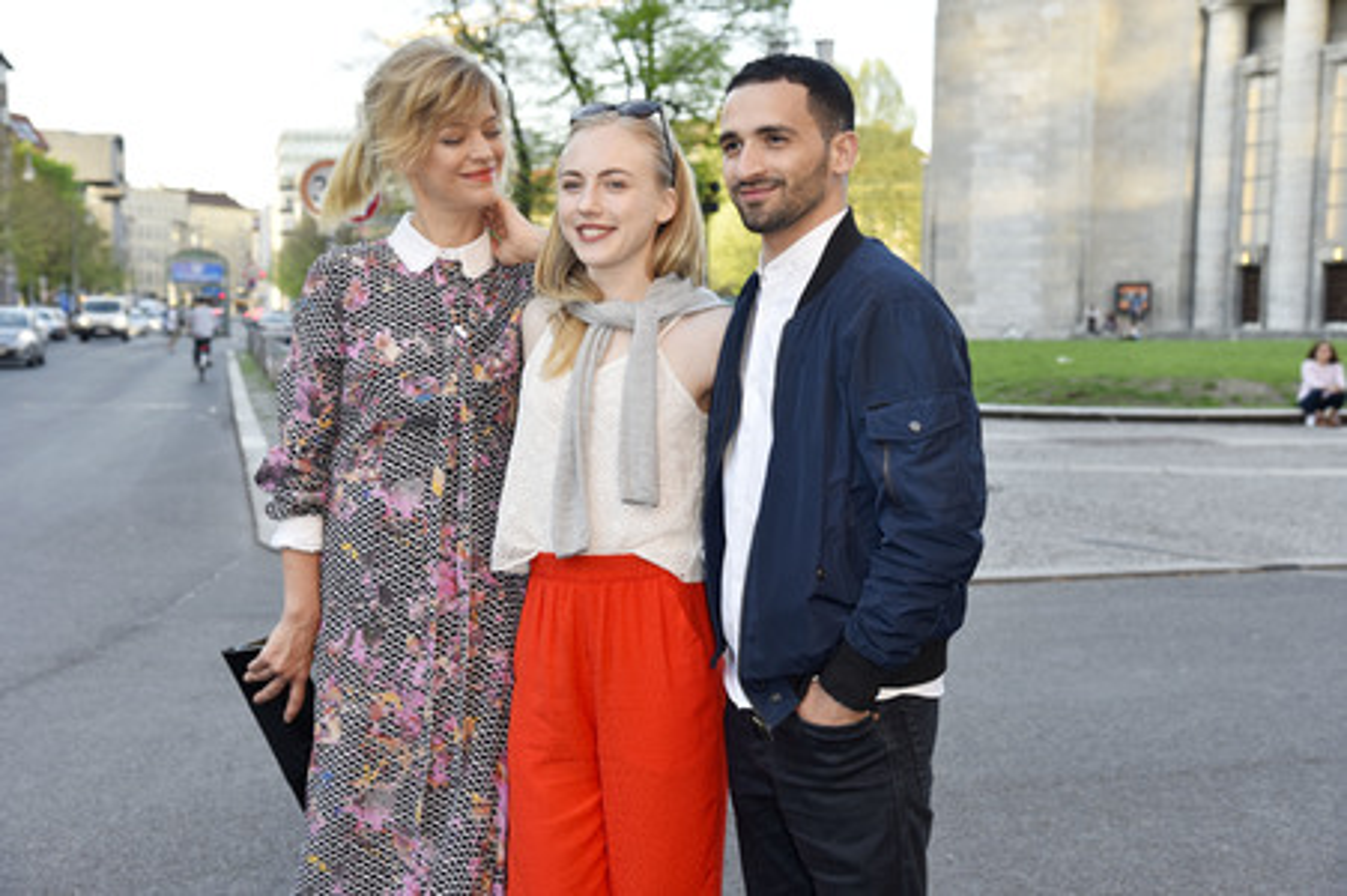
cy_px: 448
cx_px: 674
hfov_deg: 39.6
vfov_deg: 27.0
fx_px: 1869
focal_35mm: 50
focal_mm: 50
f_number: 5
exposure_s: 1/125
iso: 200
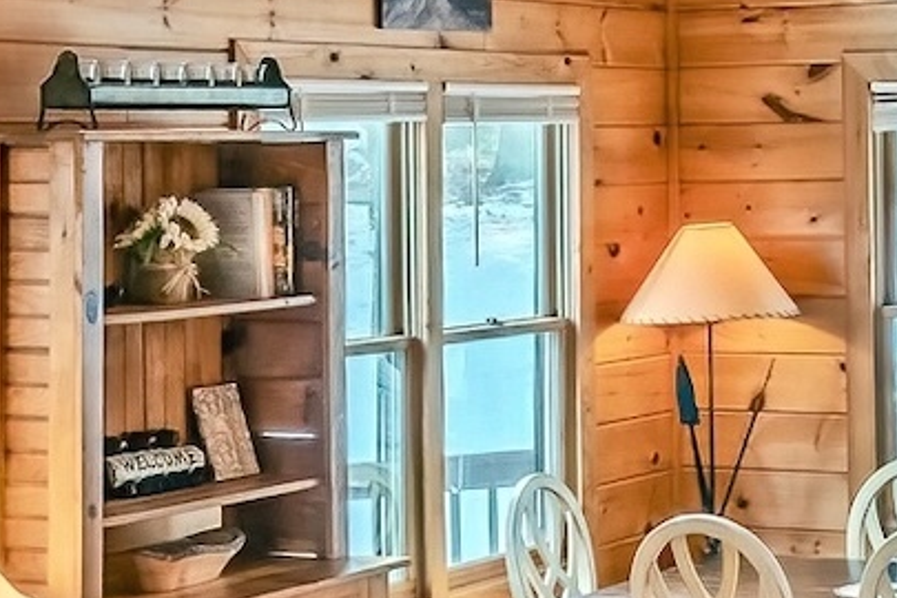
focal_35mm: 100
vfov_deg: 13.6
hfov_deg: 20.0
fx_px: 2491
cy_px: 51
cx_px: 817
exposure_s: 1/25
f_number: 10
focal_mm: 10
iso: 200
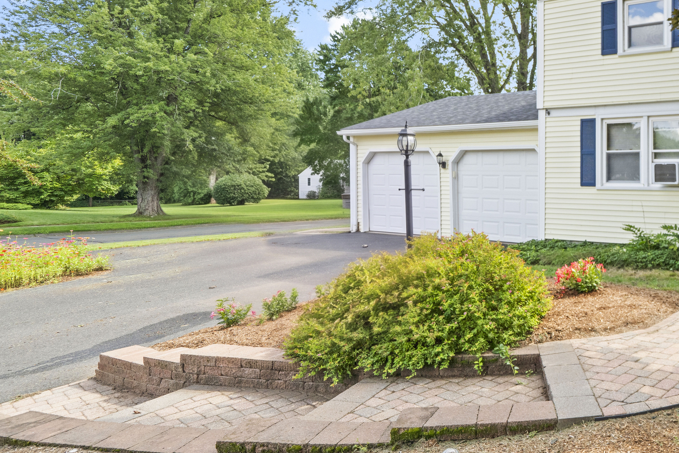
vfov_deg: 47.5
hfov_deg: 55.7
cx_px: 643
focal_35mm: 27
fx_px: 509
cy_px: 171
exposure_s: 1/200
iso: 320
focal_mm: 12
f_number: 7.1
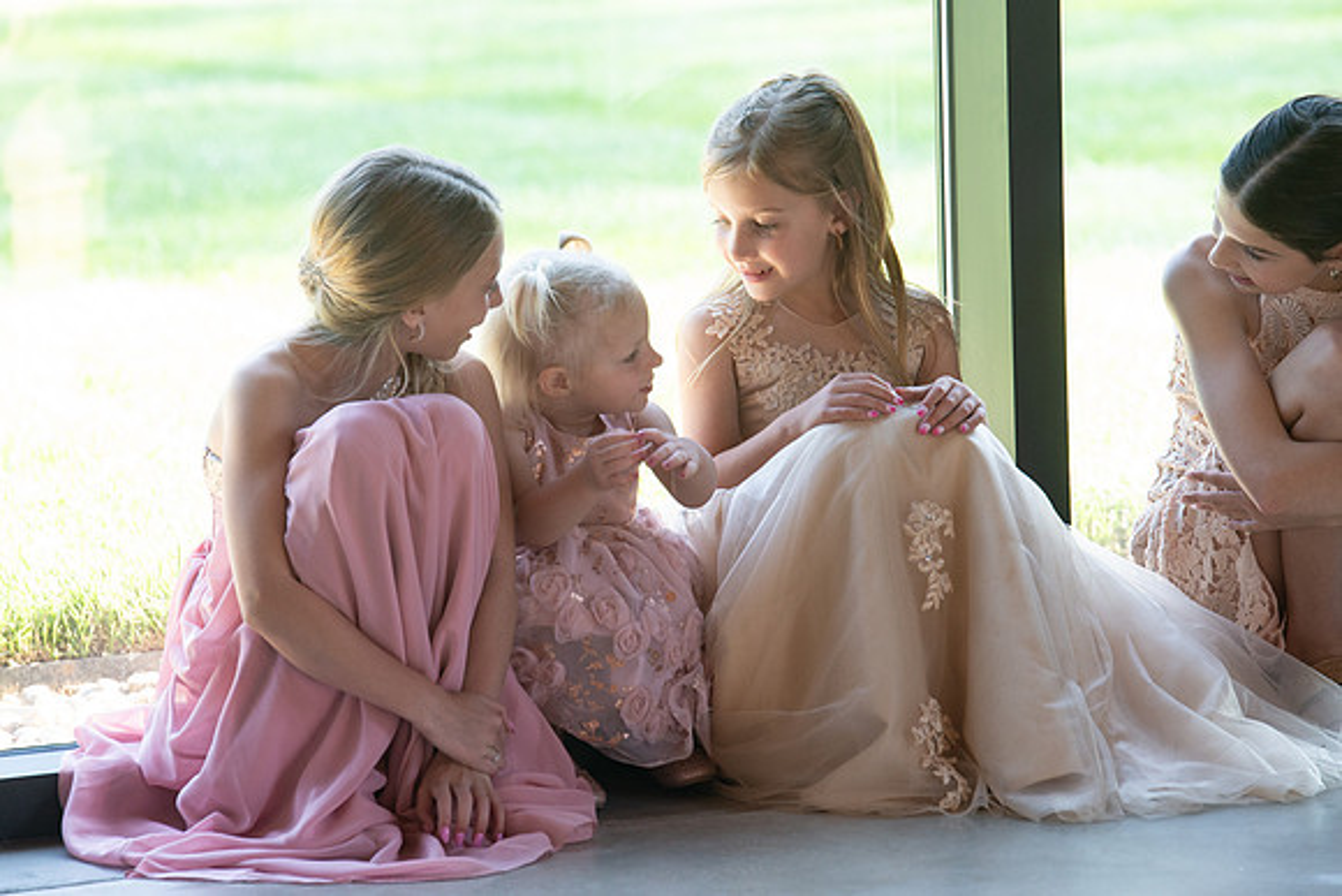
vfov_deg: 6.1
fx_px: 8454
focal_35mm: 227
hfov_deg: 9.1
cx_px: 596
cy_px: 435
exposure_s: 1/160
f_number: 6.3
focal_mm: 200
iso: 1000
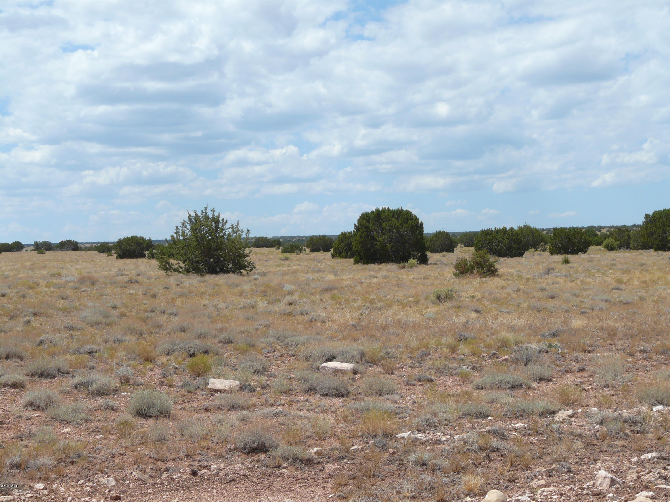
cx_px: 335
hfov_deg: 29.0
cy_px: 251
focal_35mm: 67
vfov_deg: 21.9
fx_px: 1297
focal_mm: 11.1
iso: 100
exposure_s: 1/640
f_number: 5
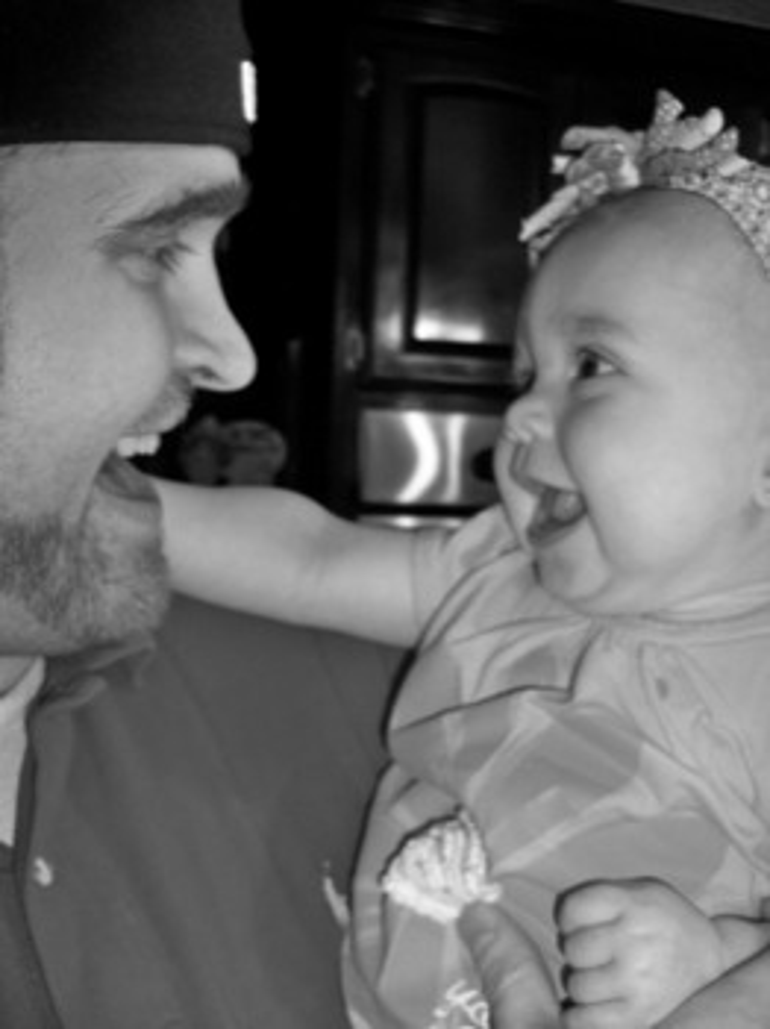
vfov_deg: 52.7
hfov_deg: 40.7
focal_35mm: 35
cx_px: 385
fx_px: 1039
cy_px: 514
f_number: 3.5
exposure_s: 1/30
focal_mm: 6.2
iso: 200
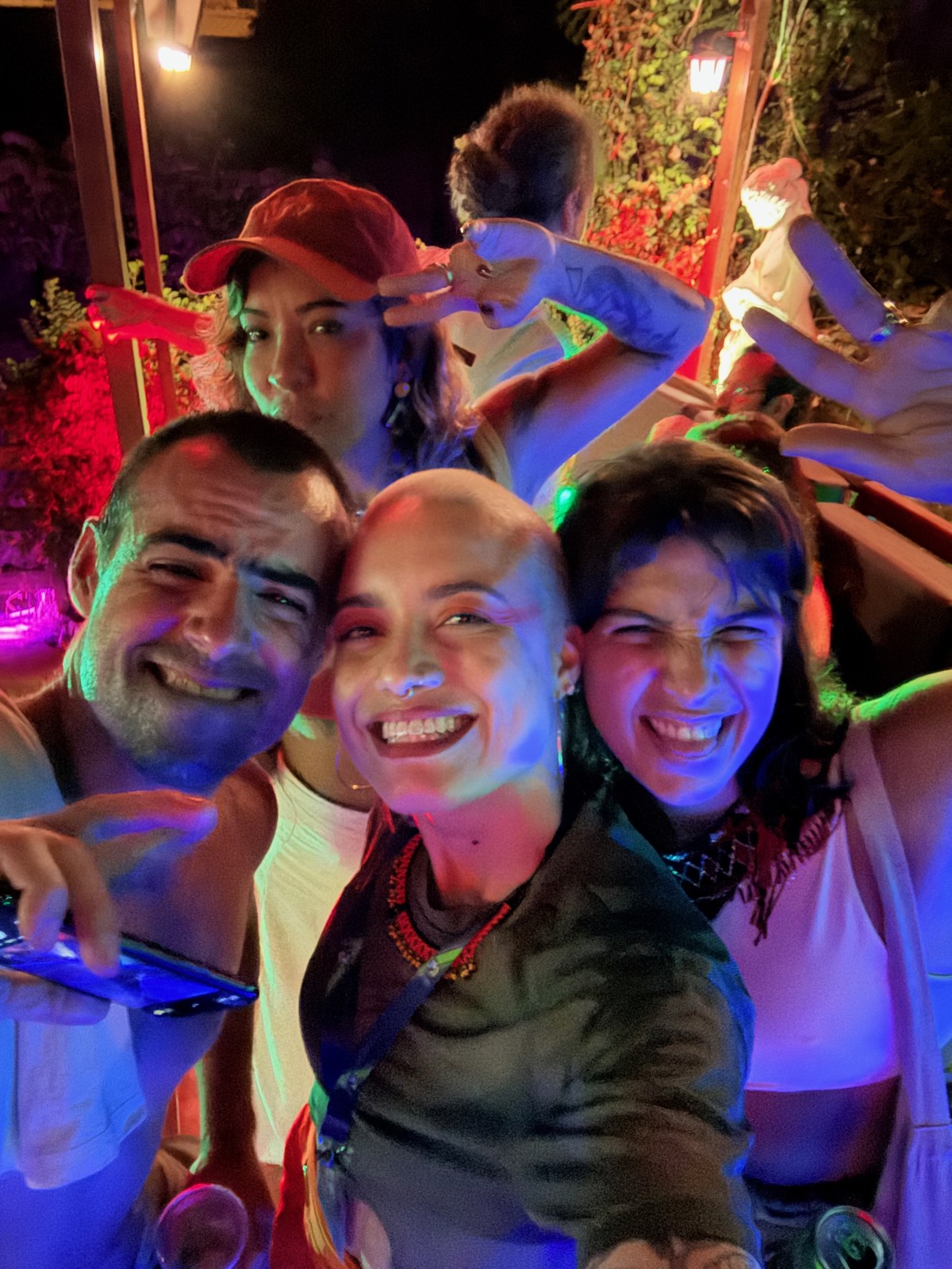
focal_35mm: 23
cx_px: 476
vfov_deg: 73.9
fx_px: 843
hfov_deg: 58.9
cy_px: 634
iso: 2500
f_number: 1.9
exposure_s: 1/15
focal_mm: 2.69
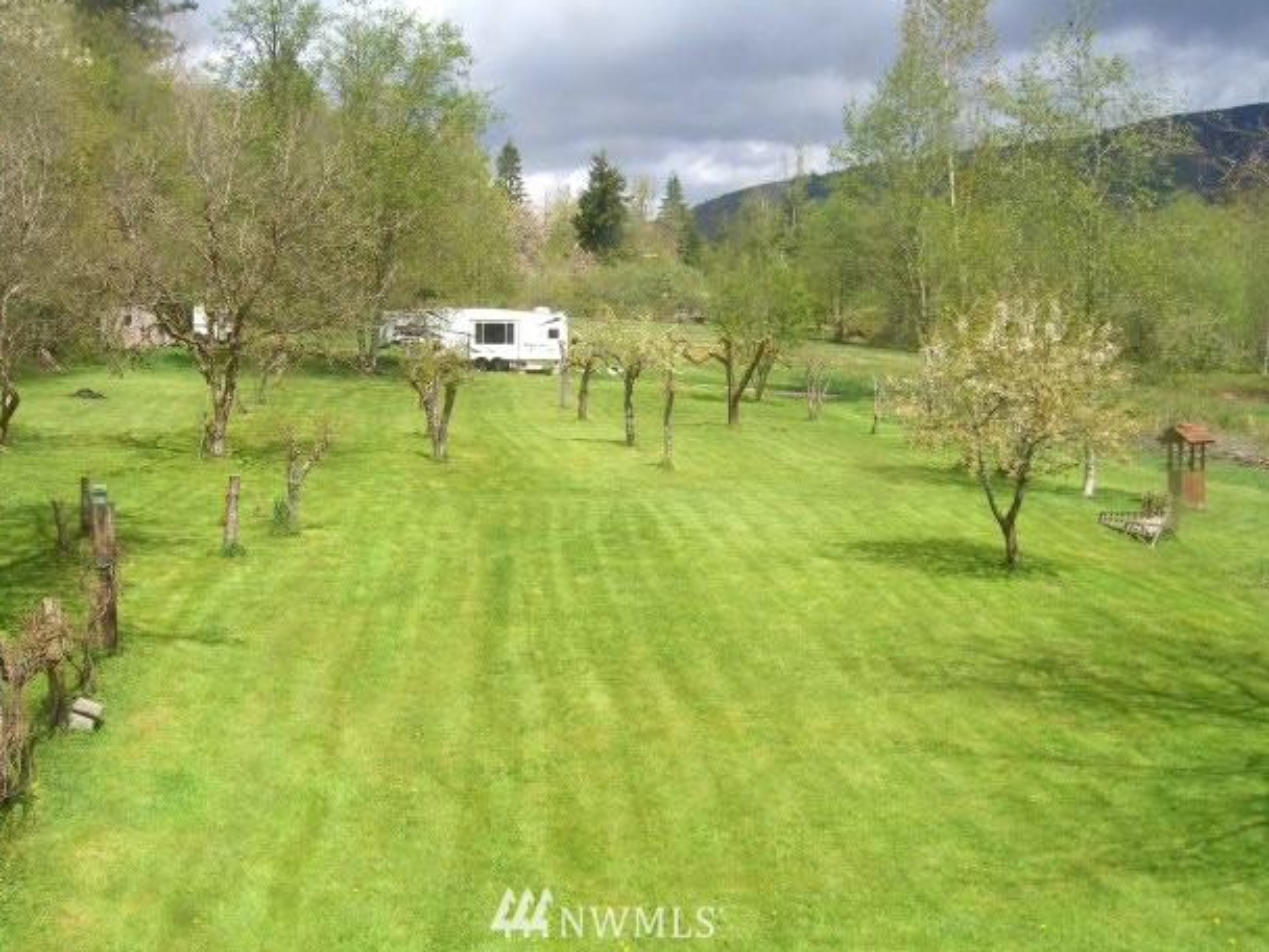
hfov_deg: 46.8
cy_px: 491
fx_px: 1466
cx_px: 607
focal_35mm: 40
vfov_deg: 36.0
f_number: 4
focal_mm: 7.9
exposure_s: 1/400
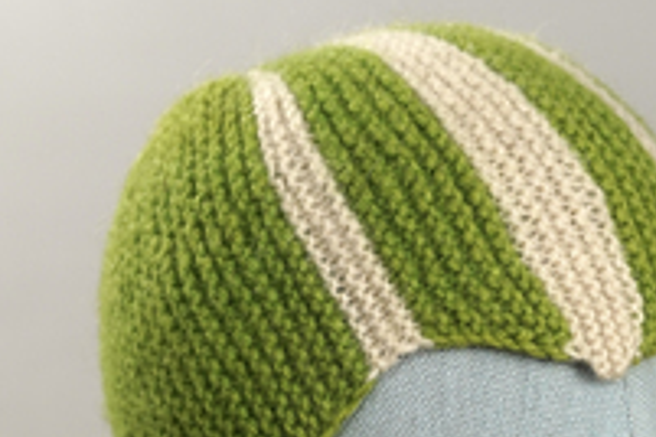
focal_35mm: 93
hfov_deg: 21.9
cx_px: 413
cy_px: 484
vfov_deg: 14.4
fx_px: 1695
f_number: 4
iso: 400
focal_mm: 32
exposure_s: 1/100
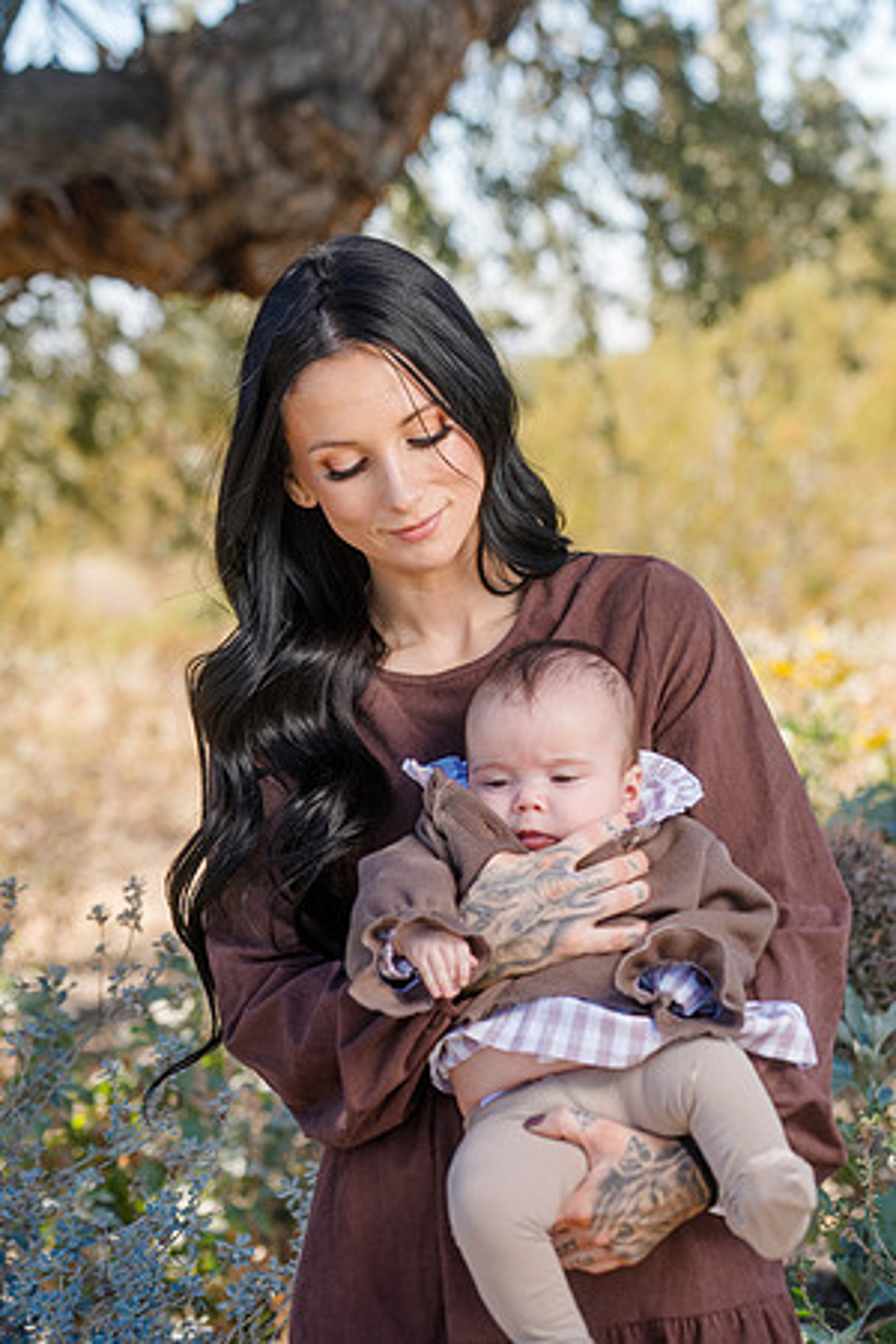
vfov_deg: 19.1
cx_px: 448
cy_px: 672
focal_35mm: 107
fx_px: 3994
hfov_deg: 12.8
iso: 100
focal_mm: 107
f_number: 5.6
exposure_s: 1/200
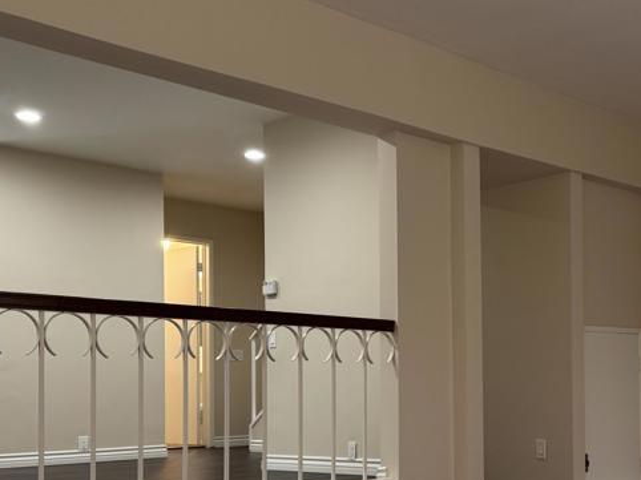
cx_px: 500
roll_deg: +0.6
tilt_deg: +2.4
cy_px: 360
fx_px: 944
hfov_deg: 36.4
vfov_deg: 28.1
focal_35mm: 51
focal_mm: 6.76
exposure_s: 1/60
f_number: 1.78
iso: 160
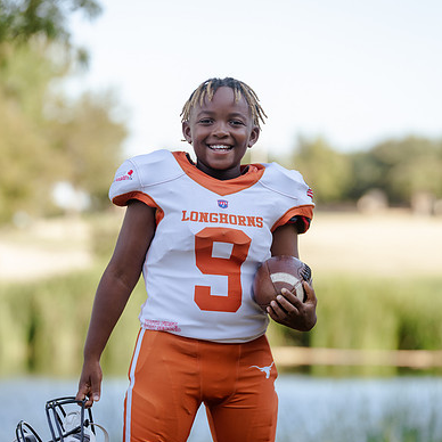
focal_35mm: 179
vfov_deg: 9.8
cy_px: 212
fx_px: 2586
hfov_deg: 9.8
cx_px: 221
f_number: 3.2
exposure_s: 1/320
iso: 125
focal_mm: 133
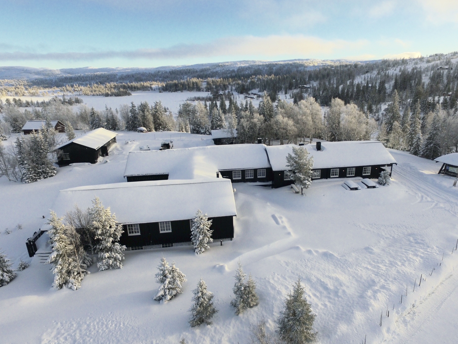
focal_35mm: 22
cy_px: 180
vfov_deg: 61.1
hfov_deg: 76.3
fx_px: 291
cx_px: 244
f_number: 2.8
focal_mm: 3.61
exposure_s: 1/1623
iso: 100
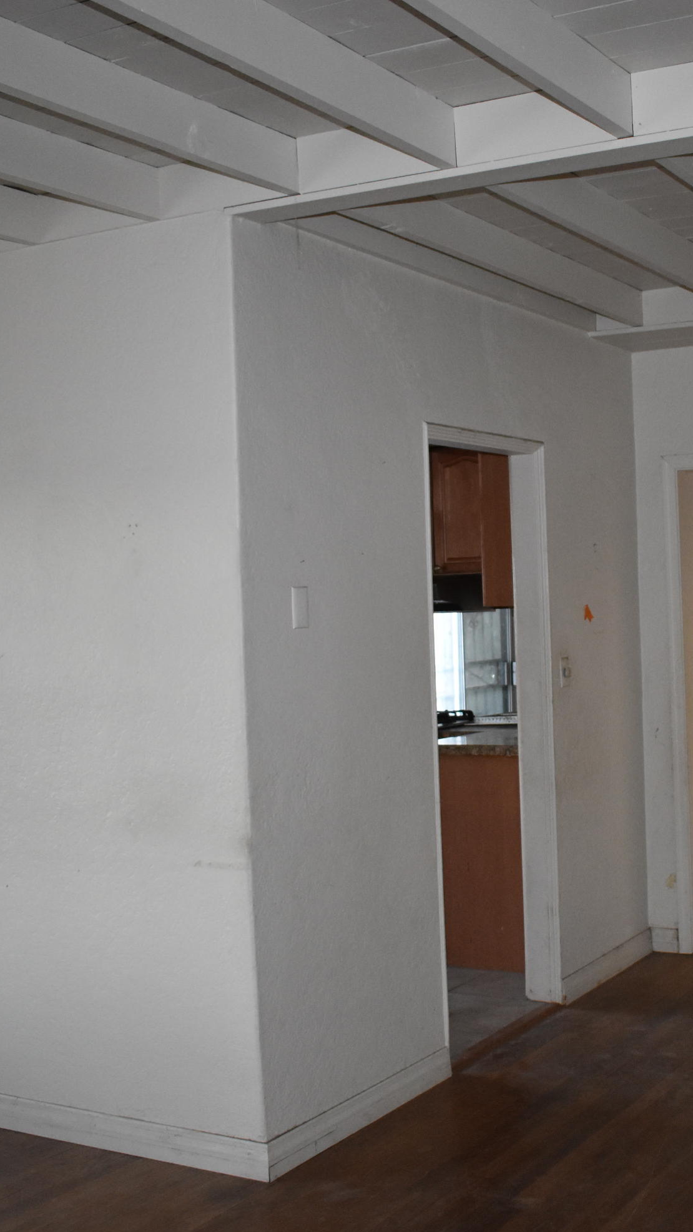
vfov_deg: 47.4
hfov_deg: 27.1
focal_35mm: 43
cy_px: 619
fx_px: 1405
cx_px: 561
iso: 2000
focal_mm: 18
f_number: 3.5
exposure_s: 1/60
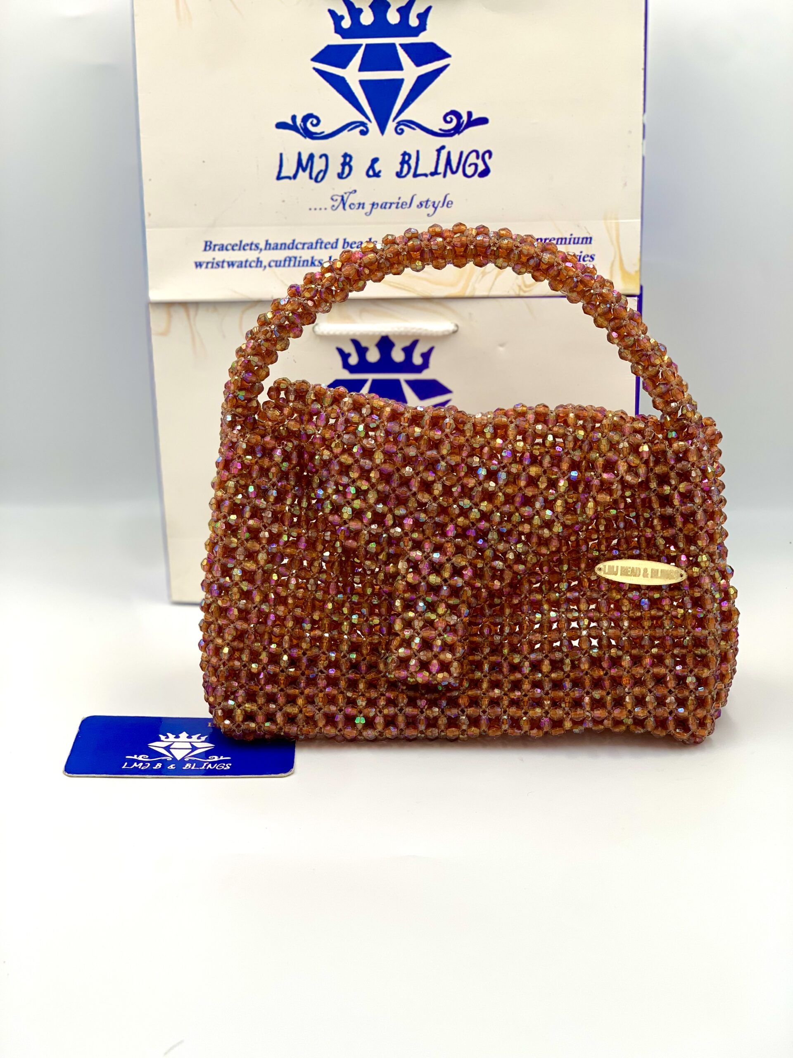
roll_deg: -0.2
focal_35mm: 52
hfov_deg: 28.0
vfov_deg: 36.8
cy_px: 529
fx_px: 1588
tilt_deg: -19.0
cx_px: 396
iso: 16
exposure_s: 1/122
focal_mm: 6
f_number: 2.4
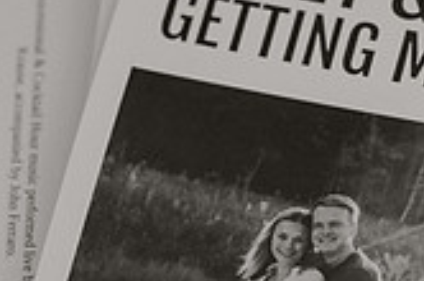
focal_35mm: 412
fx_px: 4843
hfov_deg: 5.0
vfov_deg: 3.3
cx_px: 432
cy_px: 243
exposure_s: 1/3200
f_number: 2.2
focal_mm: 105
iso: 160
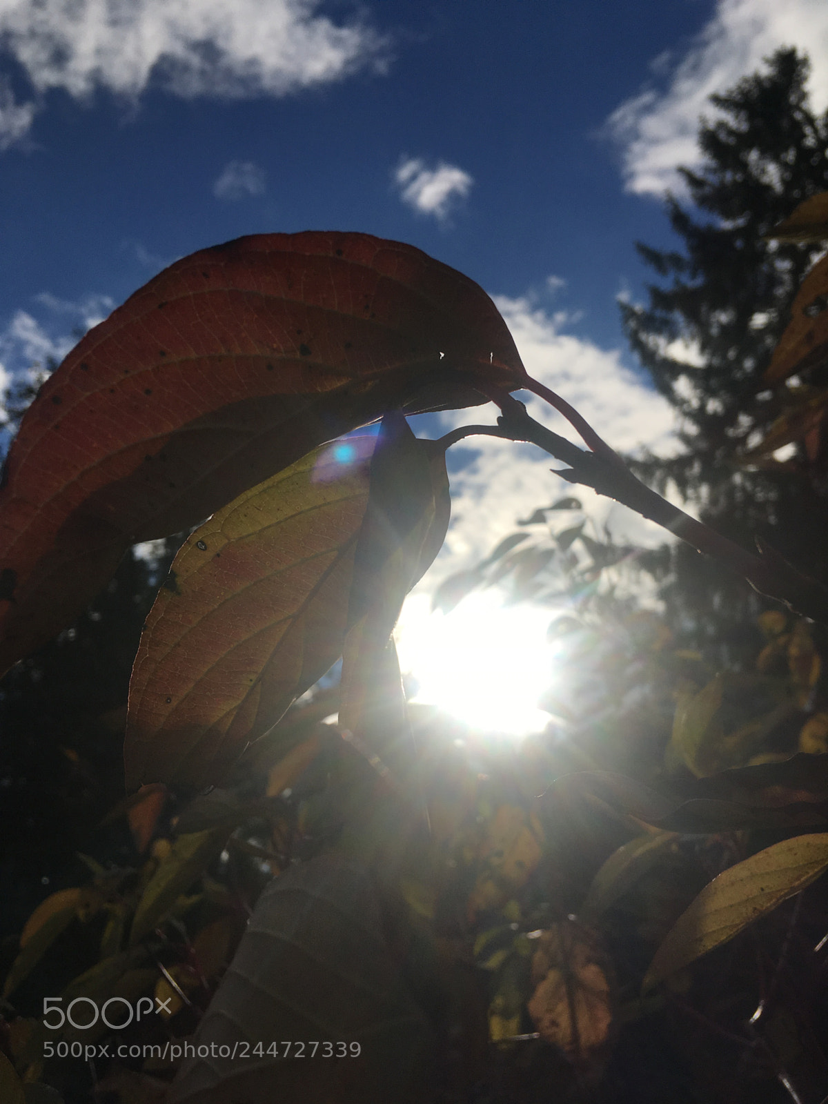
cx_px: 414
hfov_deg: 48.2
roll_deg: +0.5
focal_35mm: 29
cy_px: 552
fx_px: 925
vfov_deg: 61.7
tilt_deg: +26.2
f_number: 2.2
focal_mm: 4.15
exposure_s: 1/5495
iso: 25
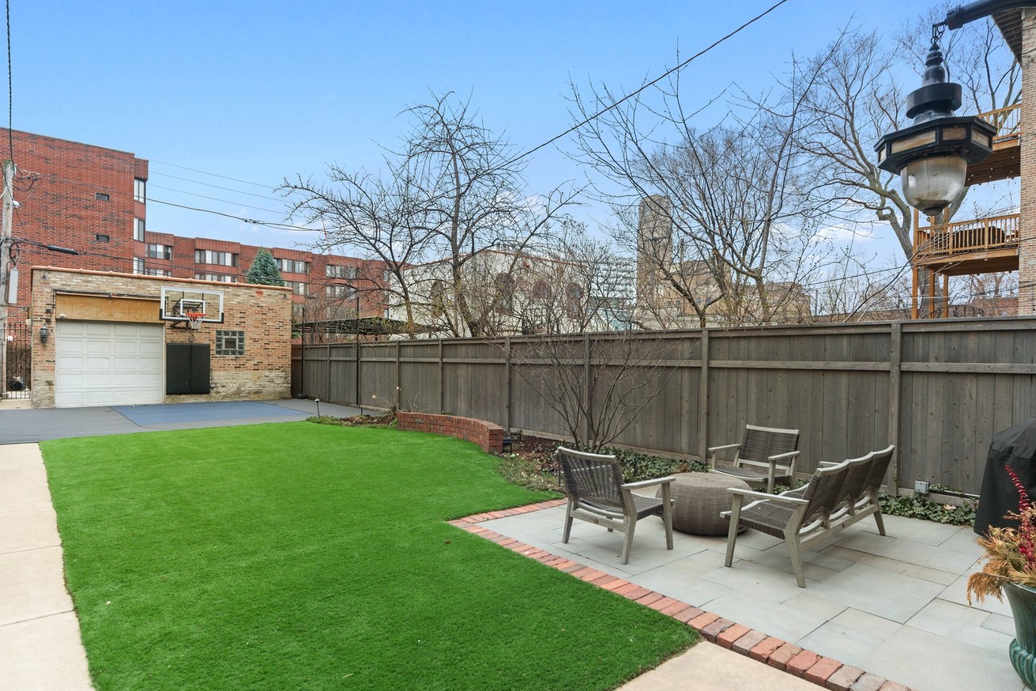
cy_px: 349
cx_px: 566
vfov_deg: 59.5
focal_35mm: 21
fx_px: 604
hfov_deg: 81.0
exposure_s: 1/250
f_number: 8
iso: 400
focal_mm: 17
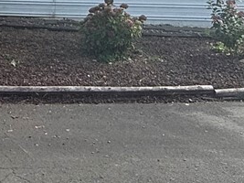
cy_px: -25
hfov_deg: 22.0
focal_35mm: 84
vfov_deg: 16.9
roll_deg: -1.1
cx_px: -25
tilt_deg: -4.1
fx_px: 592
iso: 64
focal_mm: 2.22
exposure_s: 1/1572
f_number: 2.2
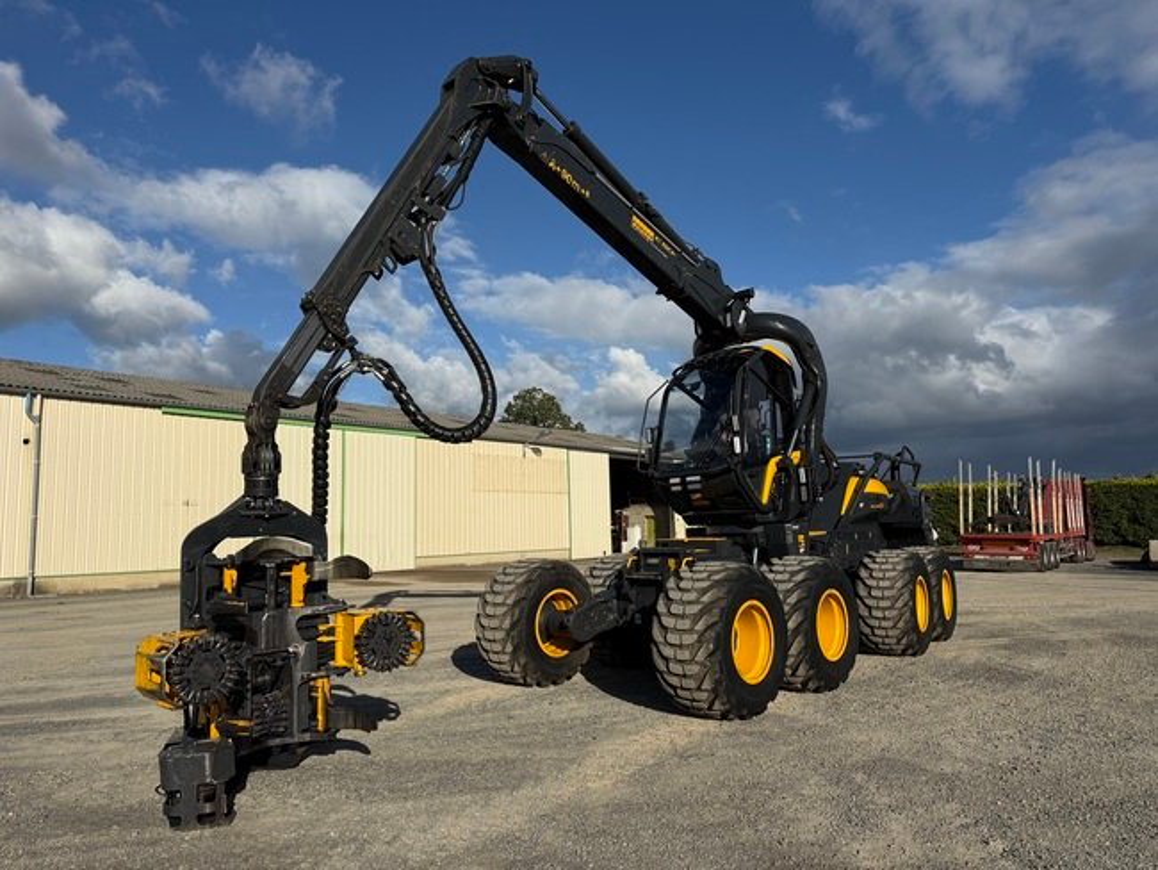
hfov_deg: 71.6
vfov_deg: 56.8
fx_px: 803
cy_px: 435
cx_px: 579
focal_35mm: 24
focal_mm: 6.76
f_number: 1.78
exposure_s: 1/8130
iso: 80
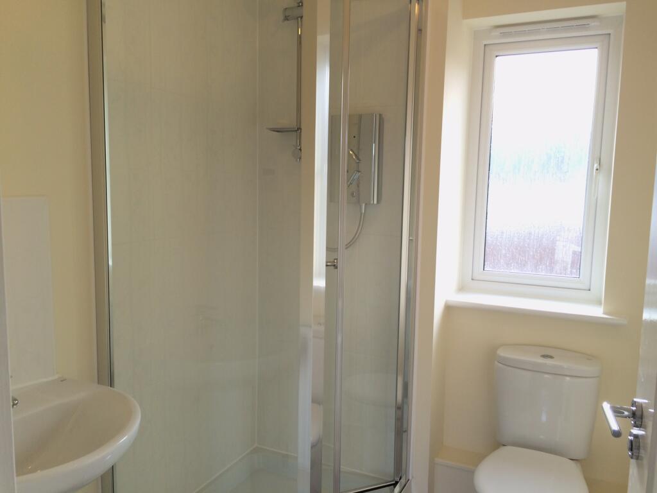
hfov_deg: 61.7
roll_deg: +0.0
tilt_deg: -6.6
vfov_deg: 48.2
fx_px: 550
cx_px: 328
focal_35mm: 29
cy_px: 246
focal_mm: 4.15
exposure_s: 1/50
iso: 32
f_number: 2.2
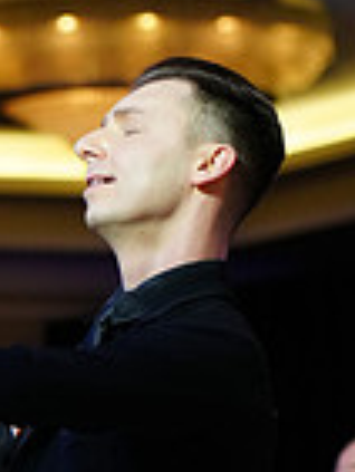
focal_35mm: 415
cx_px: -146
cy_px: 696
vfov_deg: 4.7
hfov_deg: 3.6
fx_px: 5666
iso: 2000
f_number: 4
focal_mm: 105
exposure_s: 1/400
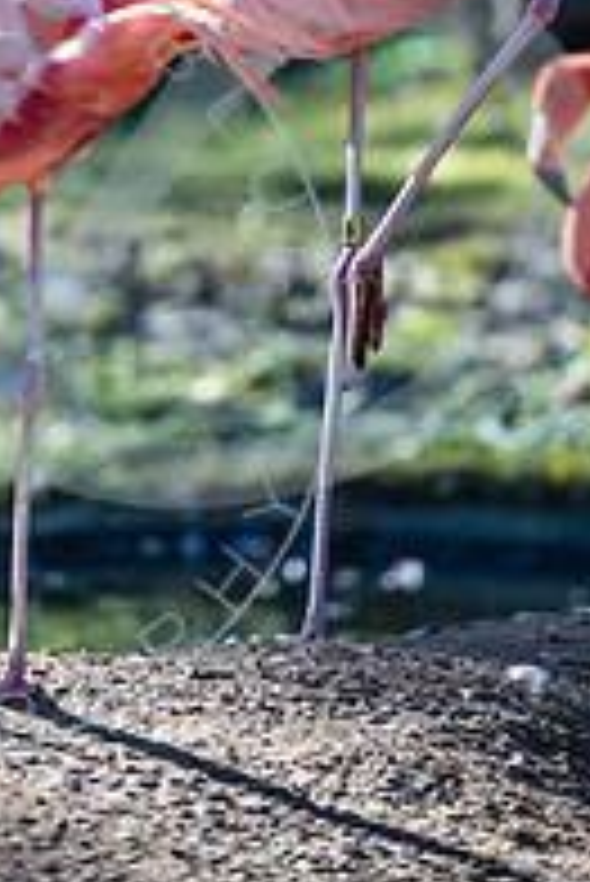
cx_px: 126
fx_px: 9840
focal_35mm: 401
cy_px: 0
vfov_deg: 5.1
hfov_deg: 3.4
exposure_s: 1/400
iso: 200
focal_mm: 175
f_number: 2.8
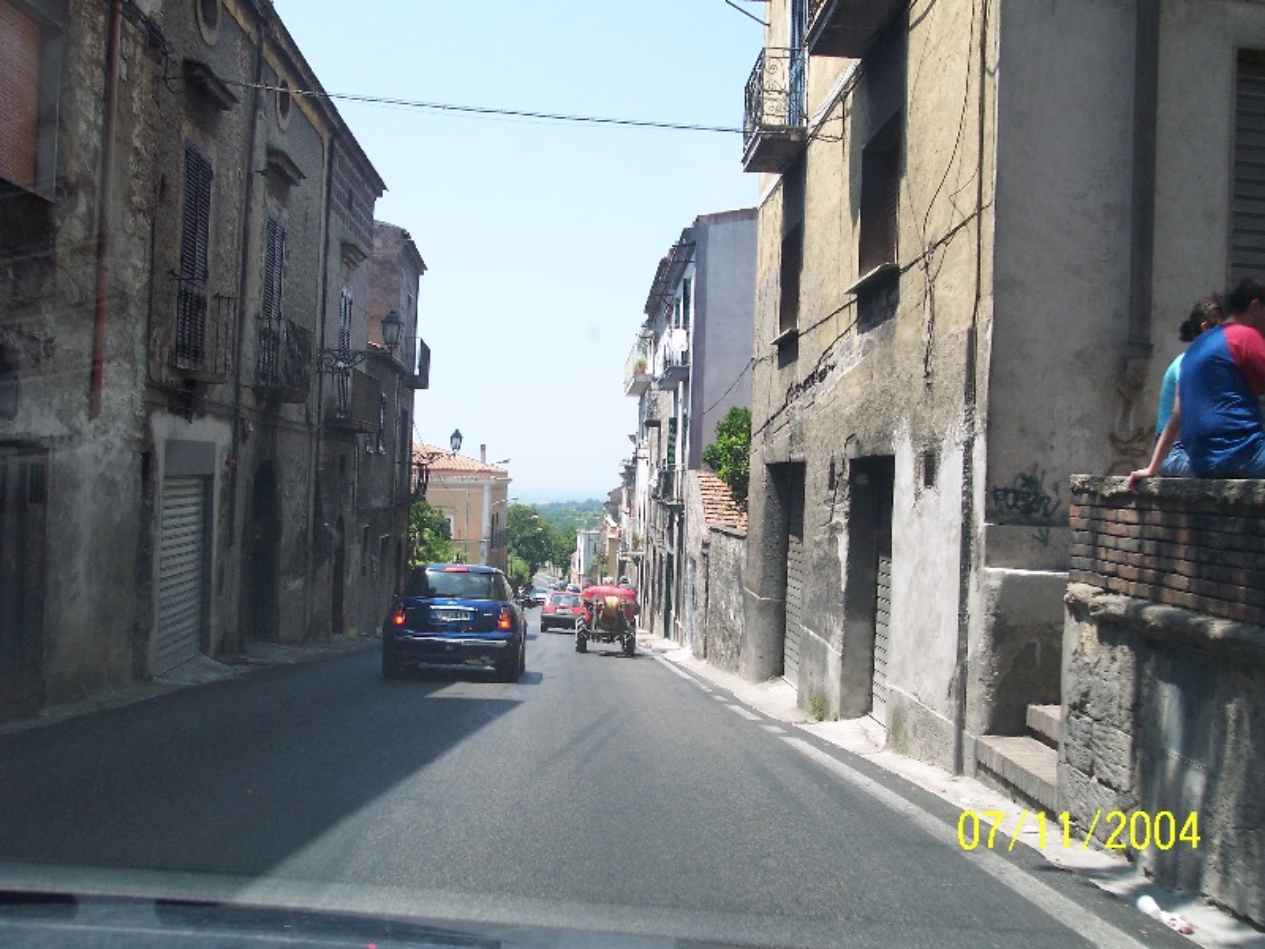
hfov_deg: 49.0
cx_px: 632
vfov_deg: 37.7
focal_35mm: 38
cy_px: 474
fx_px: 1389
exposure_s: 1/350
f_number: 4.8
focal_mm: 8
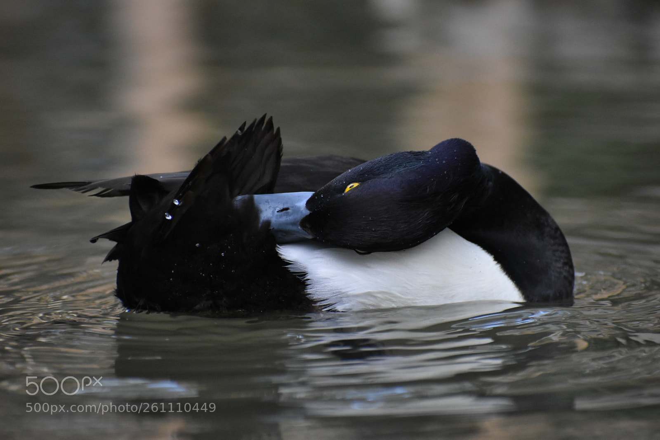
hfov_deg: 4.9
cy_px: 220
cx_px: 330
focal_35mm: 420
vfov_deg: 3.3
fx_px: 7700
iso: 2500
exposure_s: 1/500
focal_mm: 280
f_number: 6.3
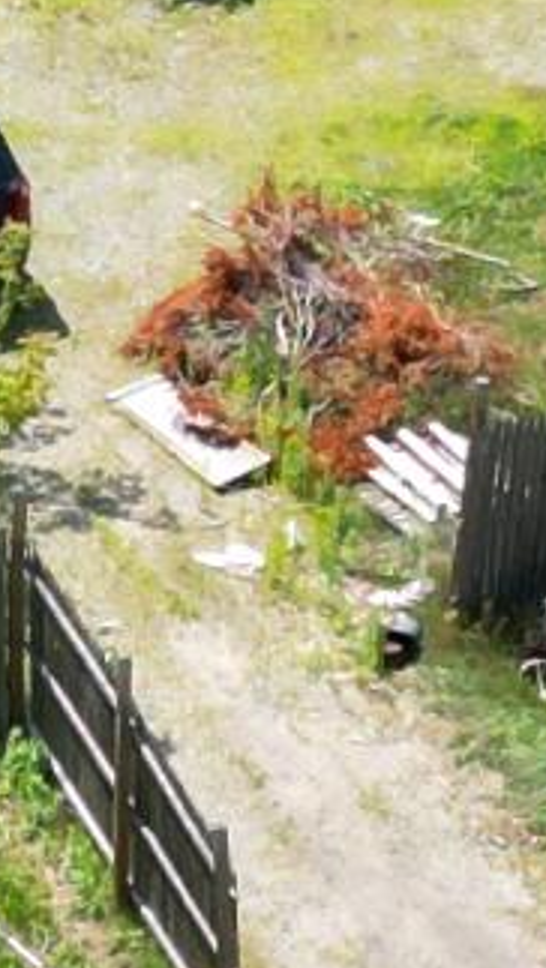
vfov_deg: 8.8
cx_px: -723
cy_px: 1184
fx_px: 6246
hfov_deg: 4.9
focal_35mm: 243
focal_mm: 6.72
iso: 100
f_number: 1.7
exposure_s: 1/1500
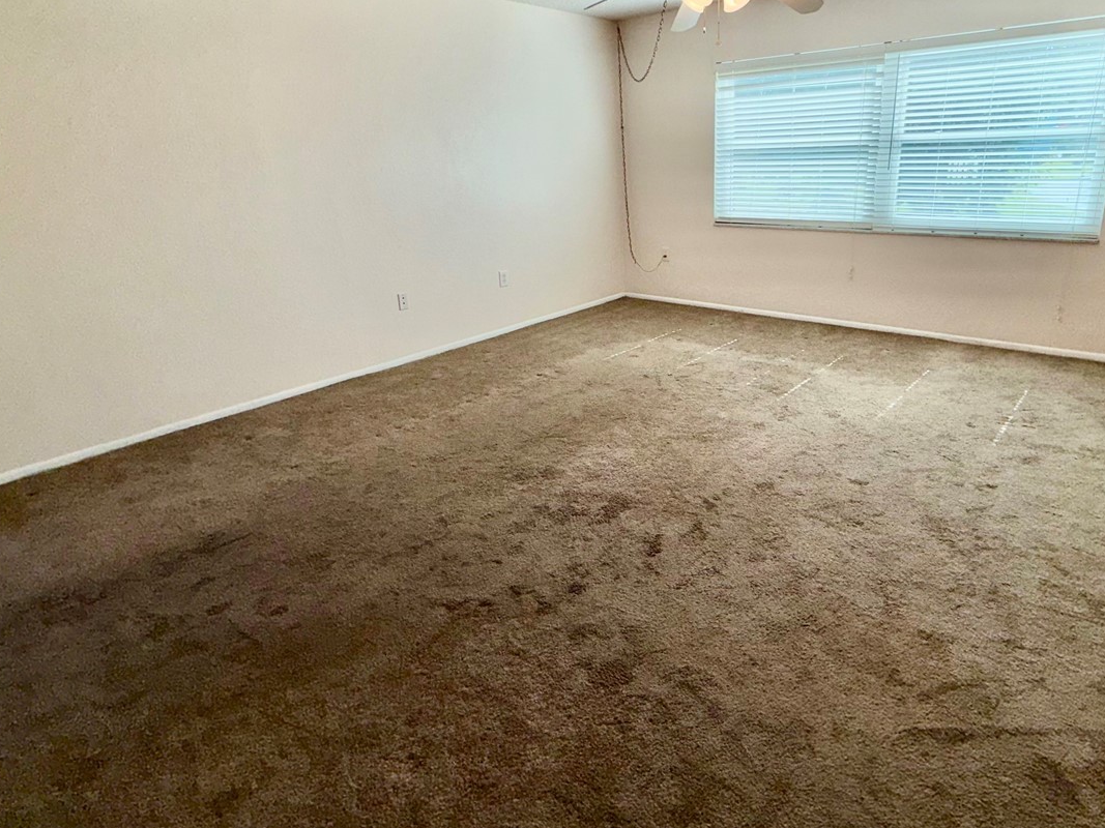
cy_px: 355
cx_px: 614
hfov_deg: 78.7
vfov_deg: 63.1
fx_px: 670
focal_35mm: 21
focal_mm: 2.22
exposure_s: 1/120
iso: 16
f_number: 2.2
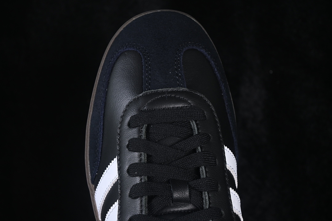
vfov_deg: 18.2
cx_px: 166
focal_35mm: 75
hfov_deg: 27.0
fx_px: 692
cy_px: 110
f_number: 6.3
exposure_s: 1/60
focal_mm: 50
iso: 160
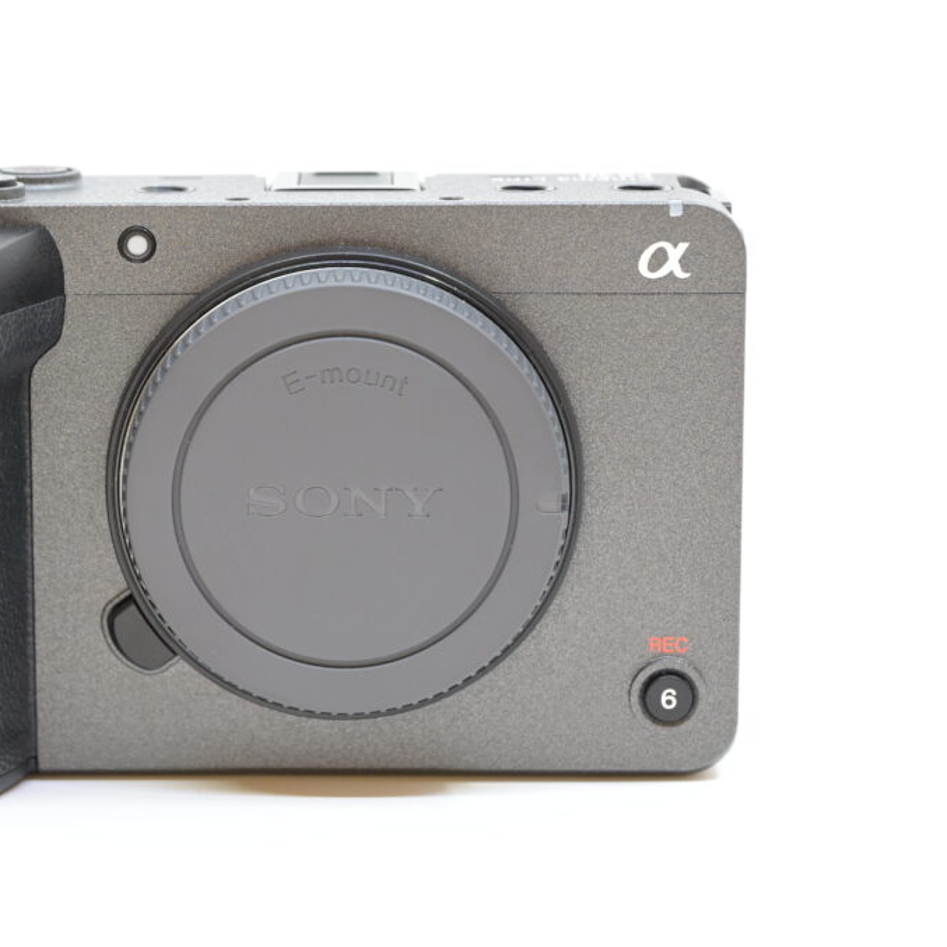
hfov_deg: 13.8
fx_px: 3900
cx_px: 241
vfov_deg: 13.8
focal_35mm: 126
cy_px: 474
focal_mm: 98
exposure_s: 1/160
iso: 1600
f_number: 6.3
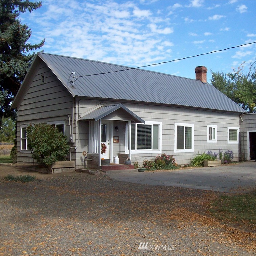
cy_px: 129
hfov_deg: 39.0
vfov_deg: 39.2
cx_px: 157
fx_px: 360
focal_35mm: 43
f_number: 4.8
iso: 80
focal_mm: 6
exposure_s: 1/376
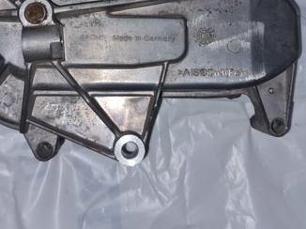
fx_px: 451
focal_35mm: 51
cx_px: 128
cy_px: 19
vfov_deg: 27.4
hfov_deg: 37.4
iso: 80
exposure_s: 1/28
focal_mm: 5.4
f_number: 1.8
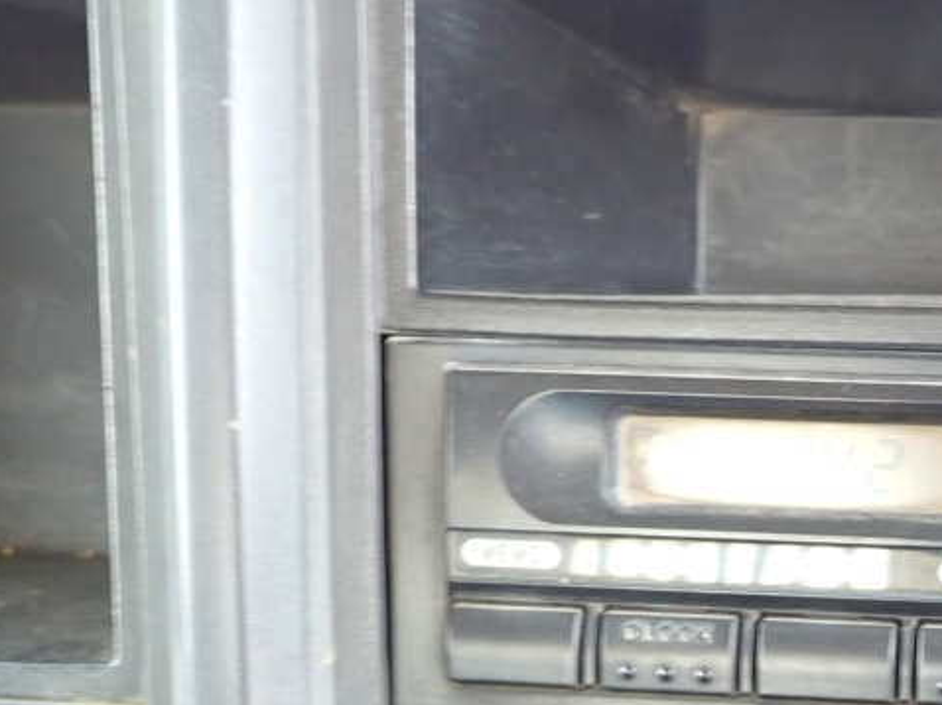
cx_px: 936
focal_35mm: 67
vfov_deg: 21.2
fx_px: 1822
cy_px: 707
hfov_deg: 27.4
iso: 250
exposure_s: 1/30
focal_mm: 4.5
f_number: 2.8
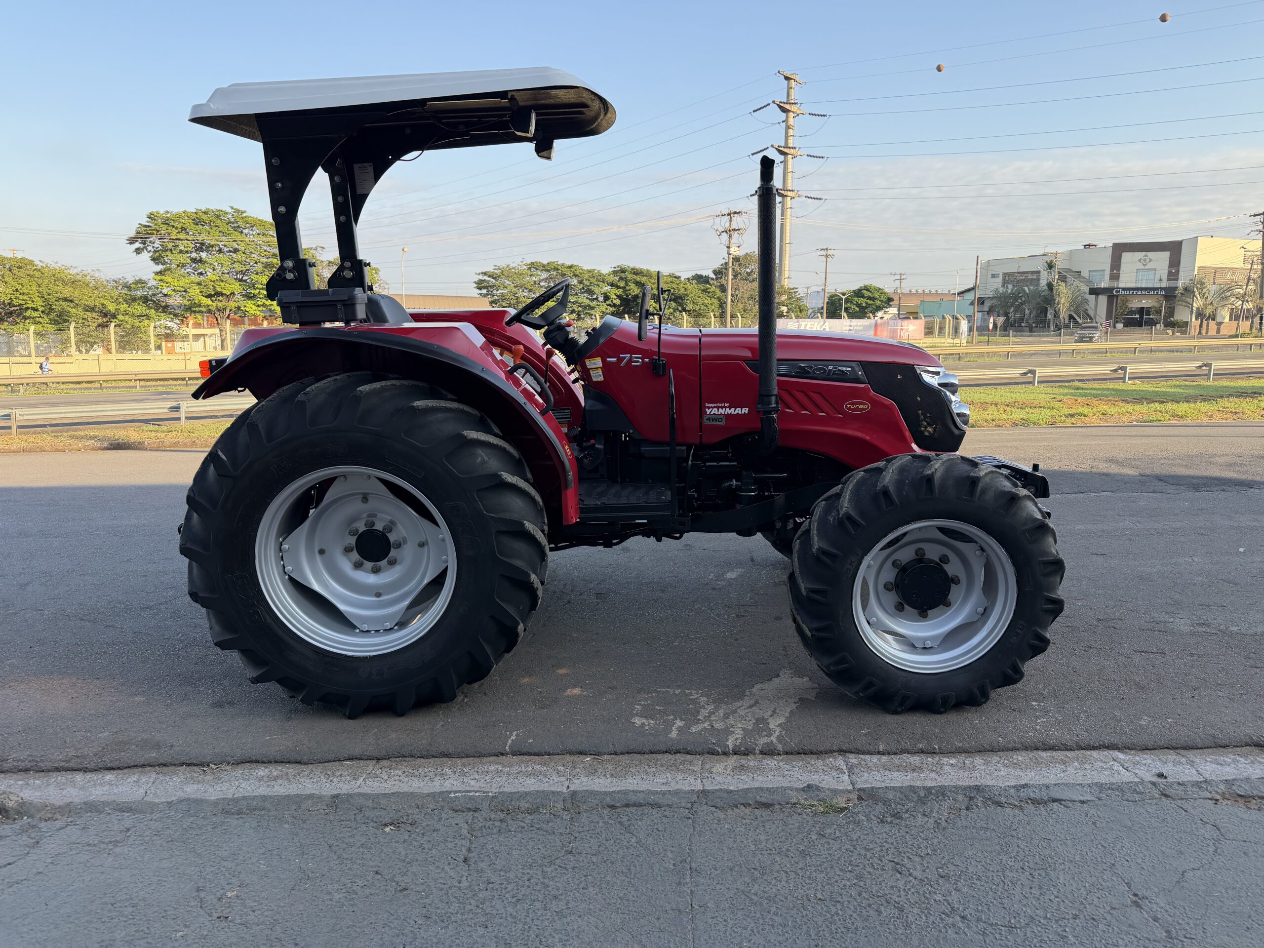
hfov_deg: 71.6
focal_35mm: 24
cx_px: 632
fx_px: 876
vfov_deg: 56.8
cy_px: 474
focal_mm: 6.76
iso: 100
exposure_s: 1/1091
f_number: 1.78
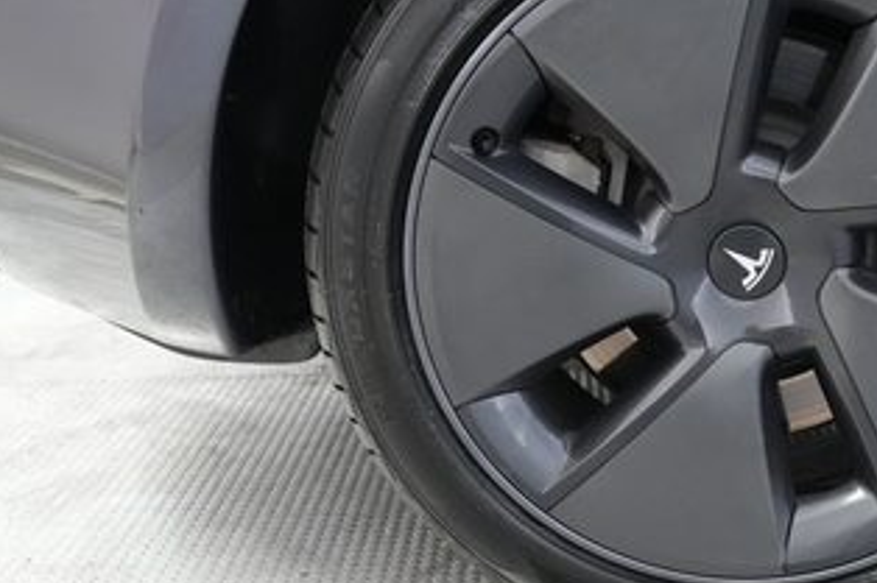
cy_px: 259
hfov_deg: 37.0
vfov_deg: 26.4
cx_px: 746
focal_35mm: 51
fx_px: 1242
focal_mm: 25
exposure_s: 1/160
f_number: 2.8
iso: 8000
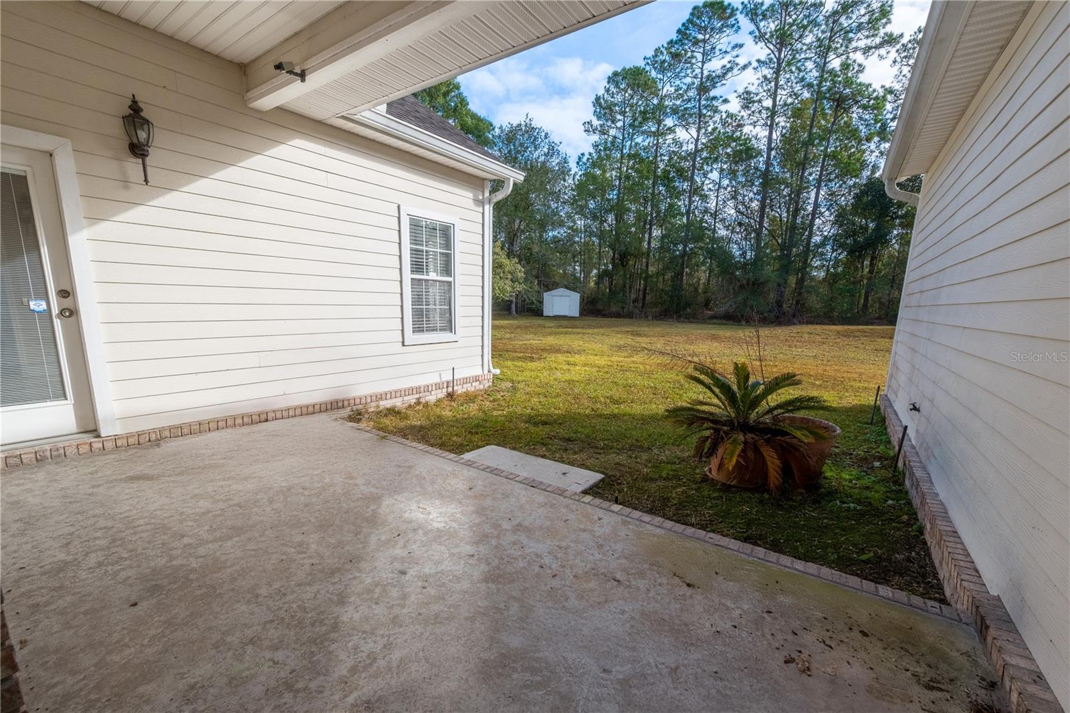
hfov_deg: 104.2
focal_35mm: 14
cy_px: 356
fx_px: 416
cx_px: 535
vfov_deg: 81.2
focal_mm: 14
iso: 400
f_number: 9
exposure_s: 1/5000
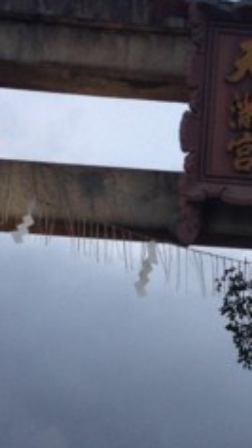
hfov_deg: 9.9
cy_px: 349
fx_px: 1447
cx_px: 195
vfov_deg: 17.4
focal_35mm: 122
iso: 80
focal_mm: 4.12
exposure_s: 1/120
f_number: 2.4
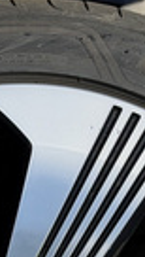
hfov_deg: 6.3
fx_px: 1306
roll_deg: +0.5
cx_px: 24
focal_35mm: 192
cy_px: 327
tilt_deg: -27.9
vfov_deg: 11.0
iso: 80
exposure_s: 1/4098
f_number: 1.78
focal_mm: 6.76
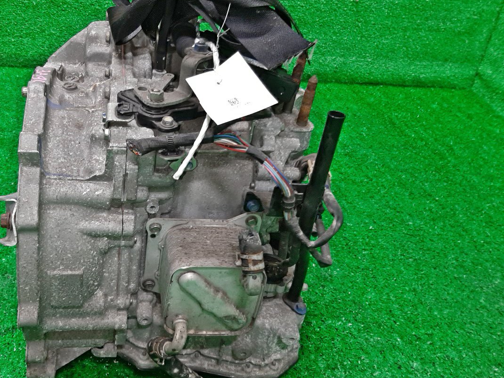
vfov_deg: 40.7
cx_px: 173
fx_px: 509
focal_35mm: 35
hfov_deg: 51.8
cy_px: 183
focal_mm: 3.93
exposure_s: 1/50
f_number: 1.7
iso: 132
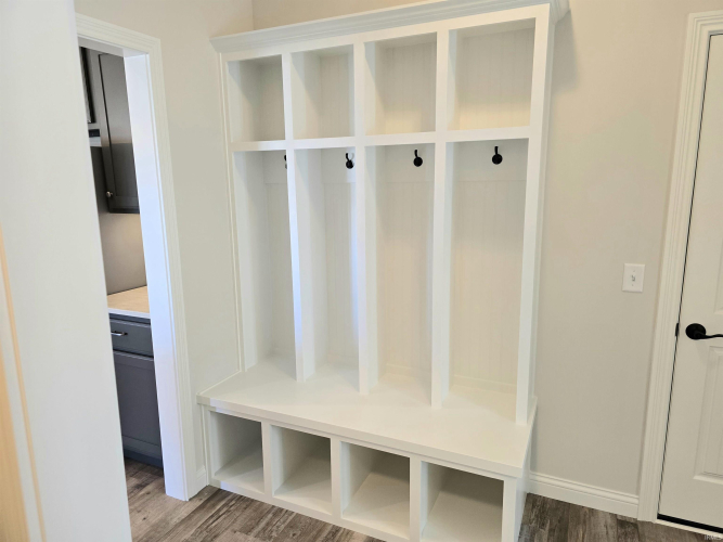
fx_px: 480
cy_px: 271
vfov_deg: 58.9
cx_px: 362
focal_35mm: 23
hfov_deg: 73.9
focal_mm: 6.3
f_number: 1.7
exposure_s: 1/120
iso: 200
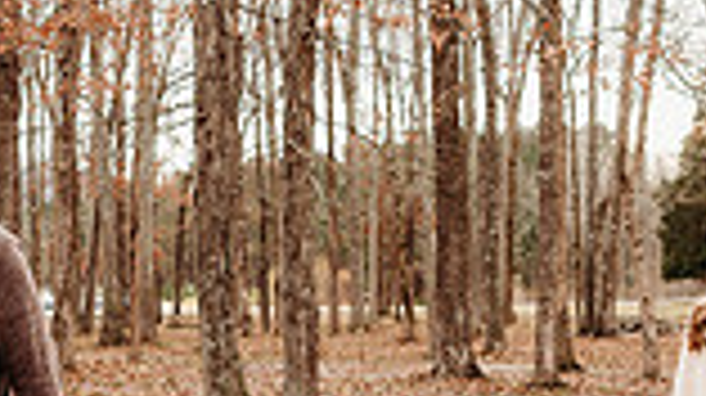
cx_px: 319
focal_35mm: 93
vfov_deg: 12.8
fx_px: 1740
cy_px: 385
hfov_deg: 22.9
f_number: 3.2
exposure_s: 1/250
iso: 160
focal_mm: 24
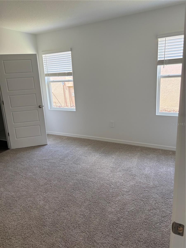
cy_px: 124
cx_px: 93
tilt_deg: -14.8
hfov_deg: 53.1
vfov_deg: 67.3
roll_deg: +3.6
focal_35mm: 26
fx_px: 186
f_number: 1.6
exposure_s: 1/121
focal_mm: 5.96
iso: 100
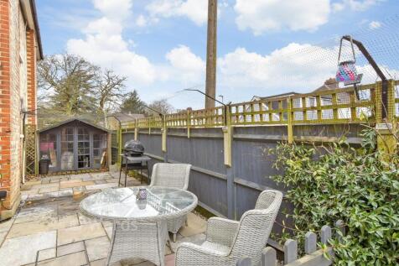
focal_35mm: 15
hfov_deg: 100.4
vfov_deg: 77.3
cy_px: 133
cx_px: 200
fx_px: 166
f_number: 8
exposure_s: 1/60
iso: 250
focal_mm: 10
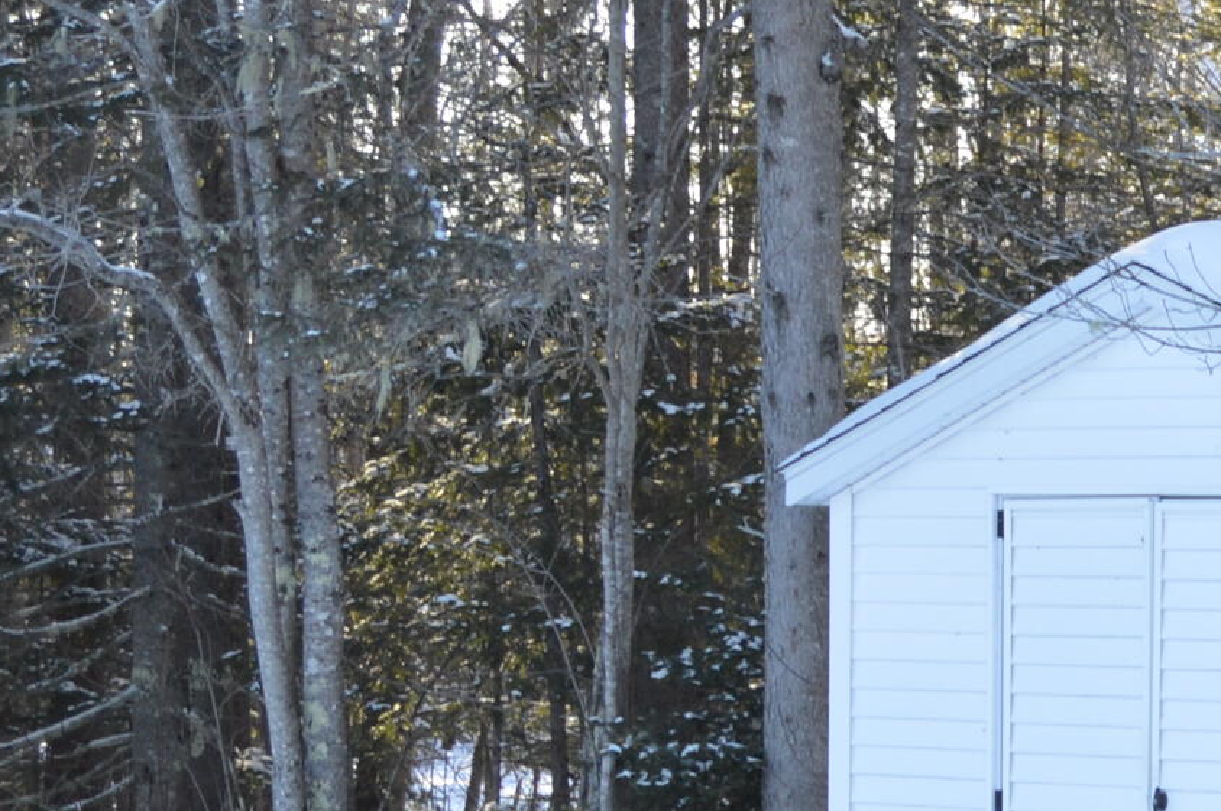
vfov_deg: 8.5
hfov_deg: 12.6
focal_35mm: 160
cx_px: 1441
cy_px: 617
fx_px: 5421
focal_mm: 30
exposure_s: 1/125
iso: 180
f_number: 5.6
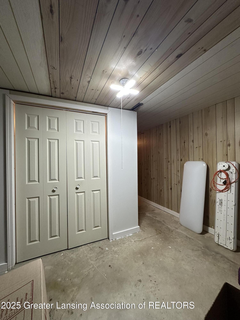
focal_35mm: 14
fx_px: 129
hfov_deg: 85.7
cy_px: 160
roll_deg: +1.3
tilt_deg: +0.1
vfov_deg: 102.1
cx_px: 120
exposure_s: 1/120
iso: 200
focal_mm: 2.22
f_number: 2.2
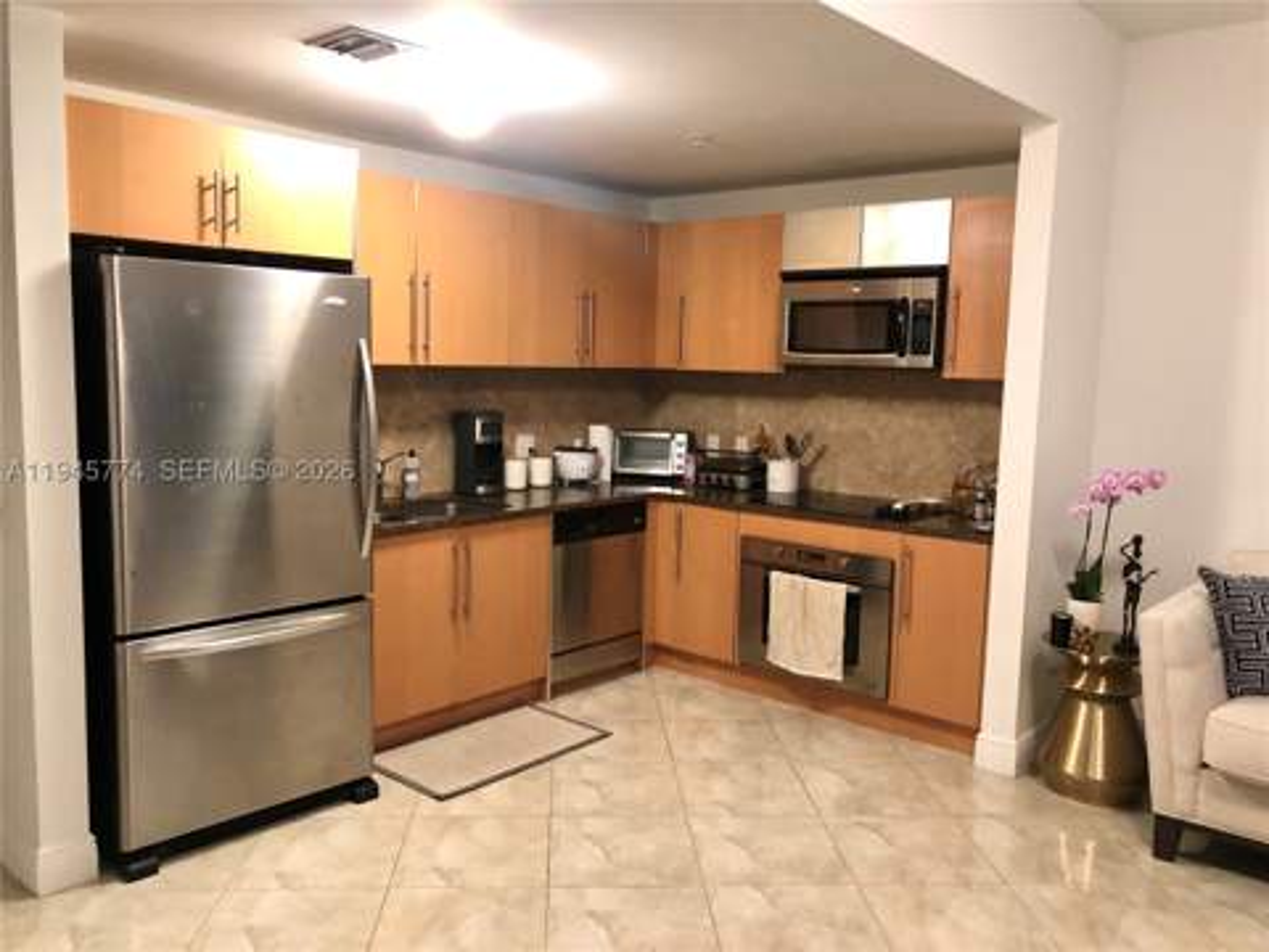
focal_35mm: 28
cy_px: 476
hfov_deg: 63.4
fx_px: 1026
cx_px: 634
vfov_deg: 49.7
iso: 100
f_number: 1.8
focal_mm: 4
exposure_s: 1/7
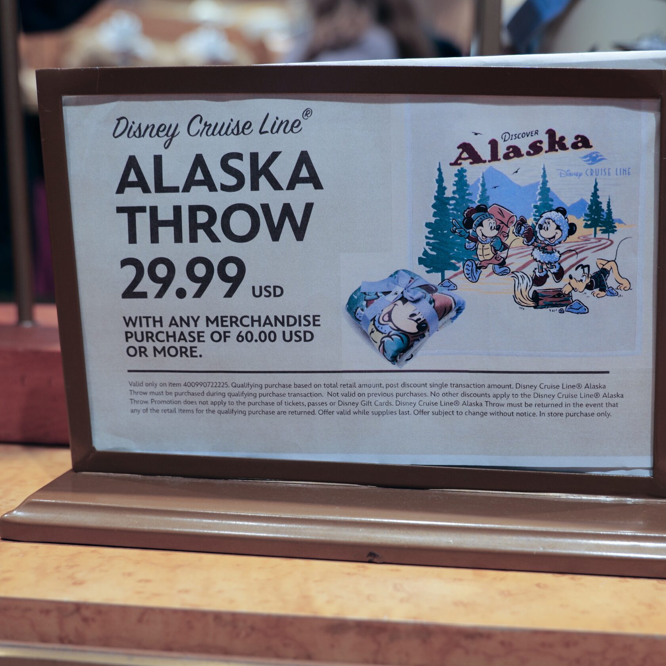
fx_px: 762
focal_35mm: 35
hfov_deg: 47.0
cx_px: 393
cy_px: 334
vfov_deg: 47.2
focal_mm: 27
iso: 500
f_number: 4
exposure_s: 1/60
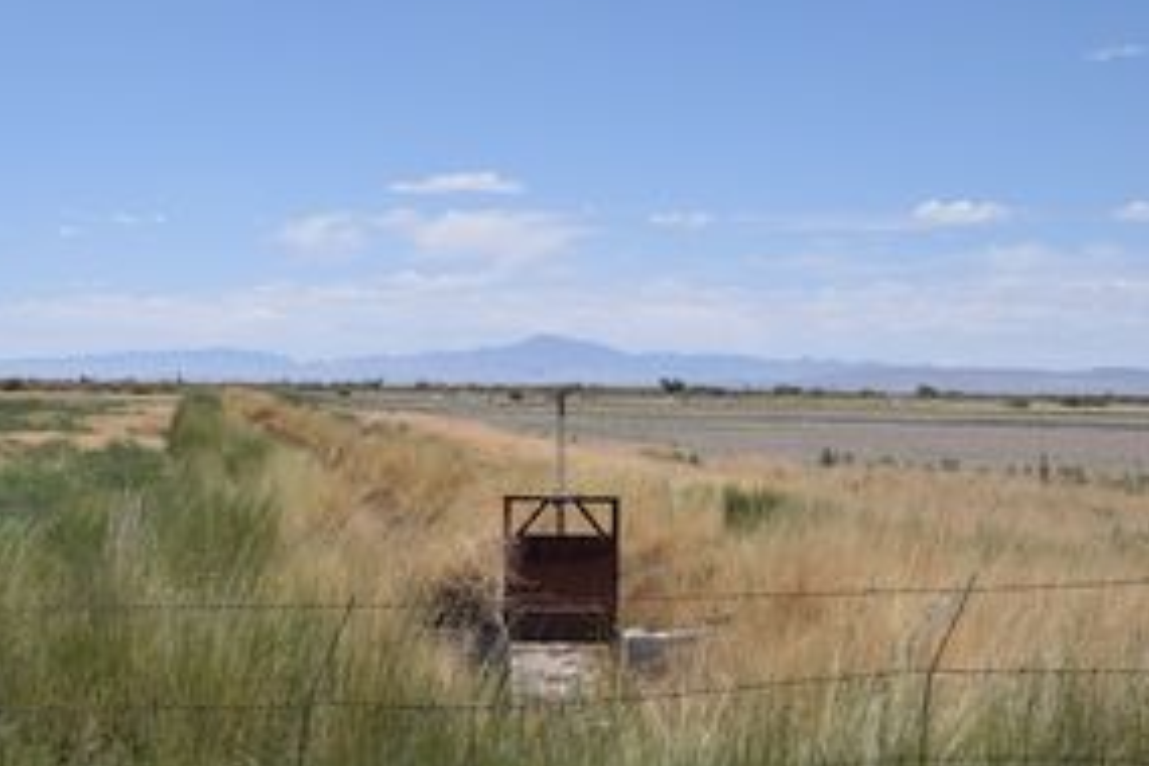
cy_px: 381
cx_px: 314
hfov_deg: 29.3
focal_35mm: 68
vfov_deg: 20.0
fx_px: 2170
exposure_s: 1/320
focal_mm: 30
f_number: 9
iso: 100
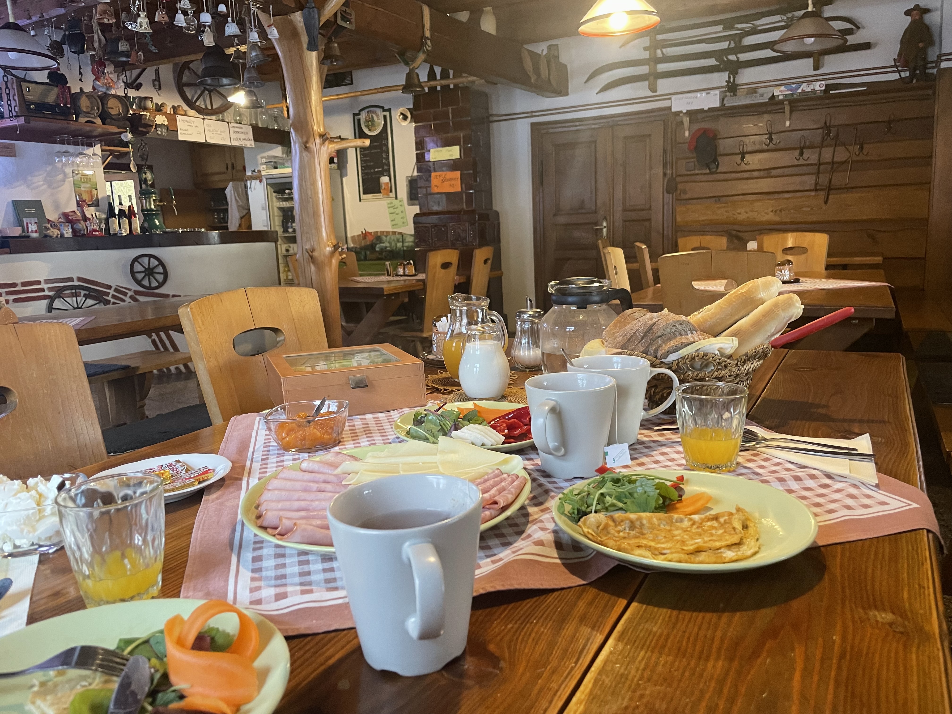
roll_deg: +2.4
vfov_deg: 53.1
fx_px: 715
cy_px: 357
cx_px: 476
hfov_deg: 67.3
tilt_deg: -9.0
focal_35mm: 26
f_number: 1.6
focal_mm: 4.2
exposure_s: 1/50
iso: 320
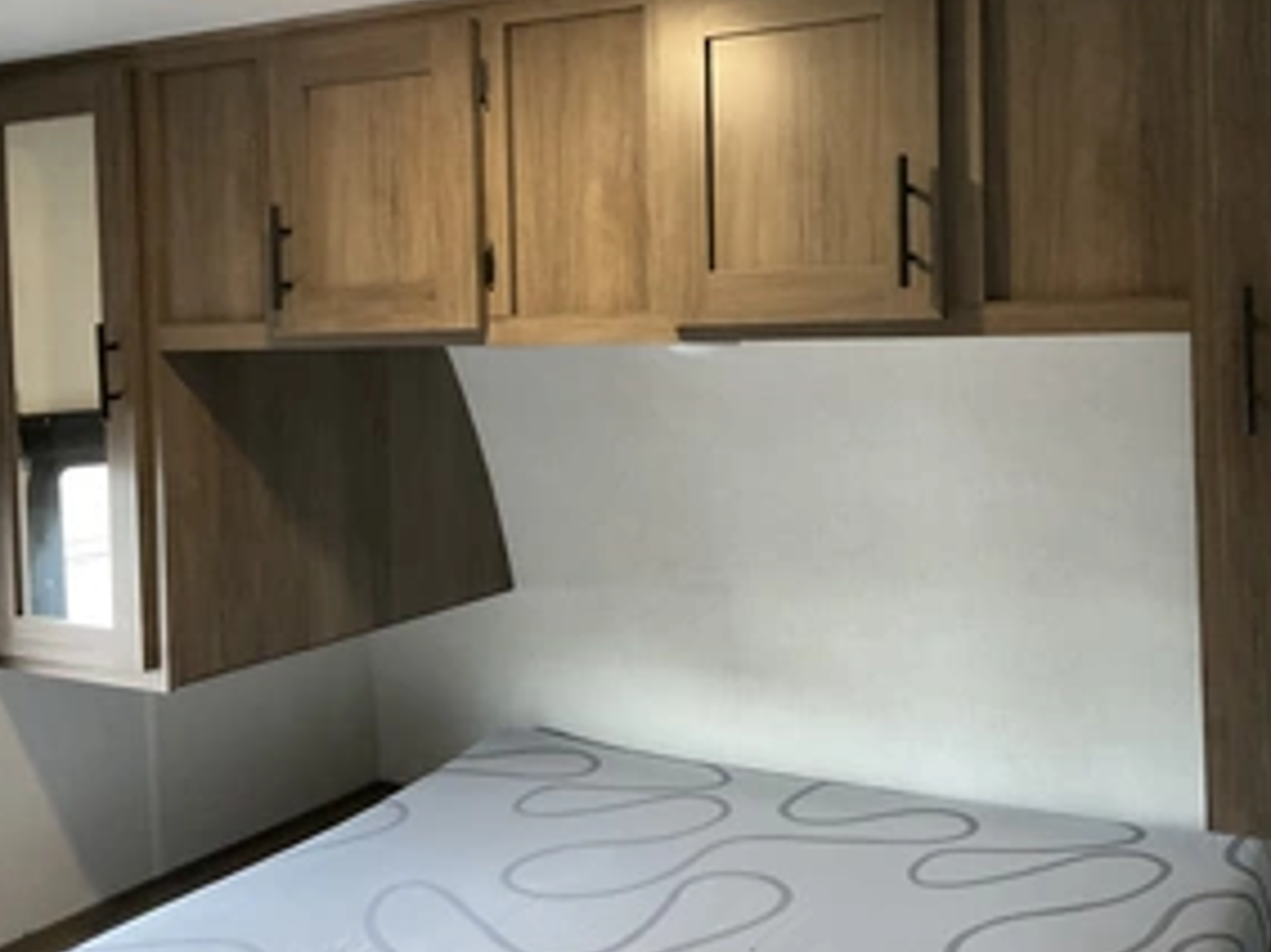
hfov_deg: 45.7
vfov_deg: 34.9
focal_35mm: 41
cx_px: 723
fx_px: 1505
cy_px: 355
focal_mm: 3
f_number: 1.8
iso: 250
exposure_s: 1/60
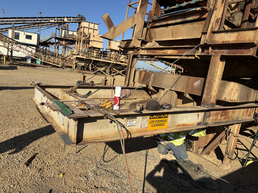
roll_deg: -7.6
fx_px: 194
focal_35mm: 26
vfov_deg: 53.1
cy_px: 96
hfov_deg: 67.3
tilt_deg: -7.7
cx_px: 129
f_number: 1.6
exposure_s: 1/3650
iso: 50
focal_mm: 5.96
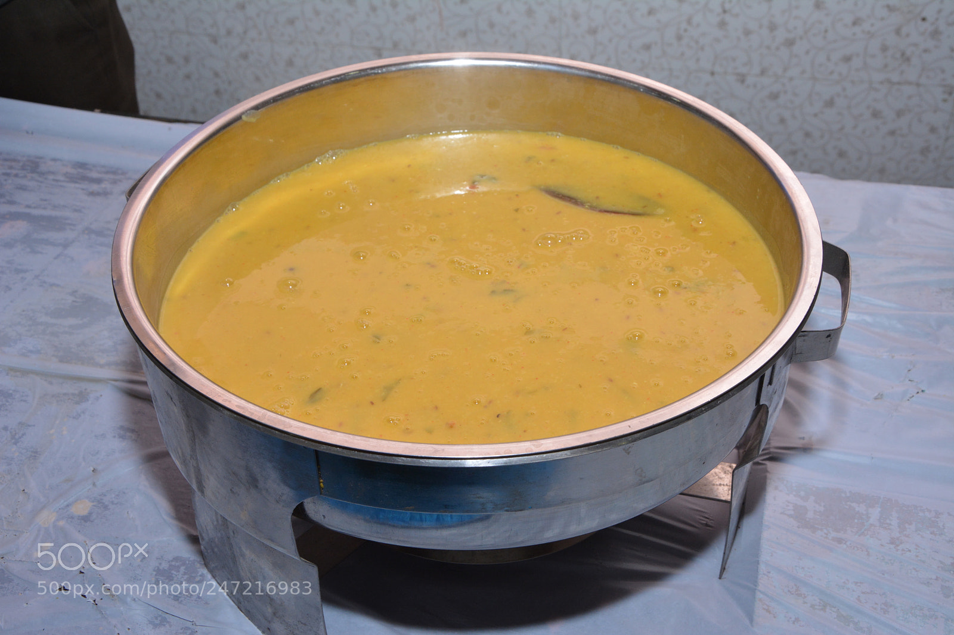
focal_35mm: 45
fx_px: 1192
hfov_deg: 43.6
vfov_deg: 29.9
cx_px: 477
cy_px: 318
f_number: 10
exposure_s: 1/125
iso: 640
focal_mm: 30
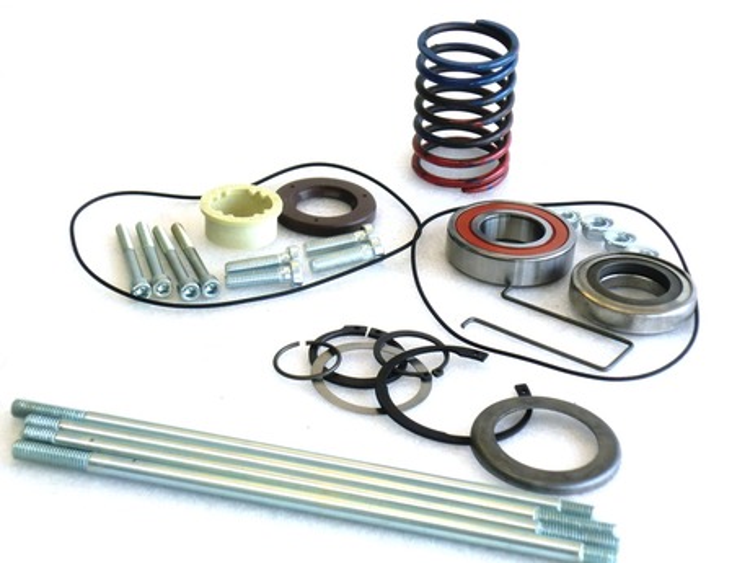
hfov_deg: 26.7
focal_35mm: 73
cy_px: 282
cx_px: 375
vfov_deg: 20.2
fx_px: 1582
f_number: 4.7
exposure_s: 1/80
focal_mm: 13.02
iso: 100
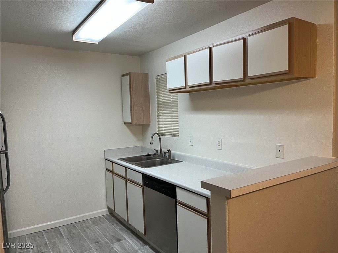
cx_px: 169
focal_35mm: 26
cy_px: 126
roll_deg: +2.7
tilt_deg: -4.6
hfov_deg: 67.3
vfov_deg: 53.1
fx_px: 254
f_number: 1.6
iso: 80
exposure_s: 1/60
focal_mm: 5.1
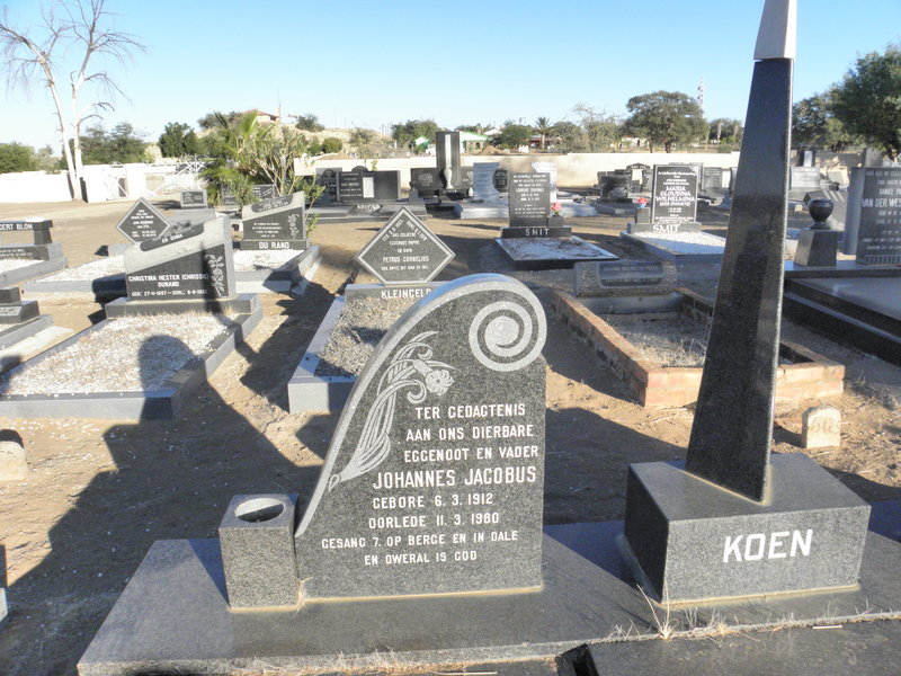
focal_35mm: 26
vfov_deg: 53.1
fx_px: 677
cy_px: 338
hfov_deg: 67.3
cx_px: 450
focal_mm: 4.6
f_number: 5.6
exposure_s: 1/500
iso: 200
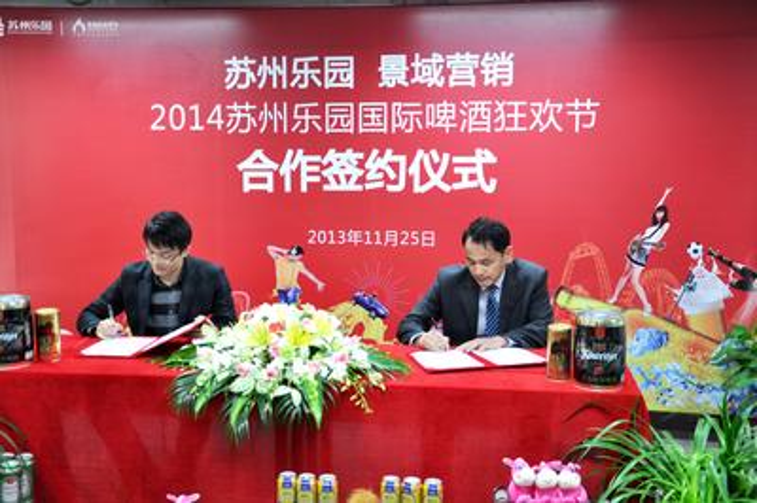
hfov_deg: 43.6
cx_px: 378
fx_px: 945
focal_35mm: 45
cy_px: 252
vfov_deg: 29.8
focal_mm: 30
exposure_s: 1/15
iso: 560
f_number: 4.2
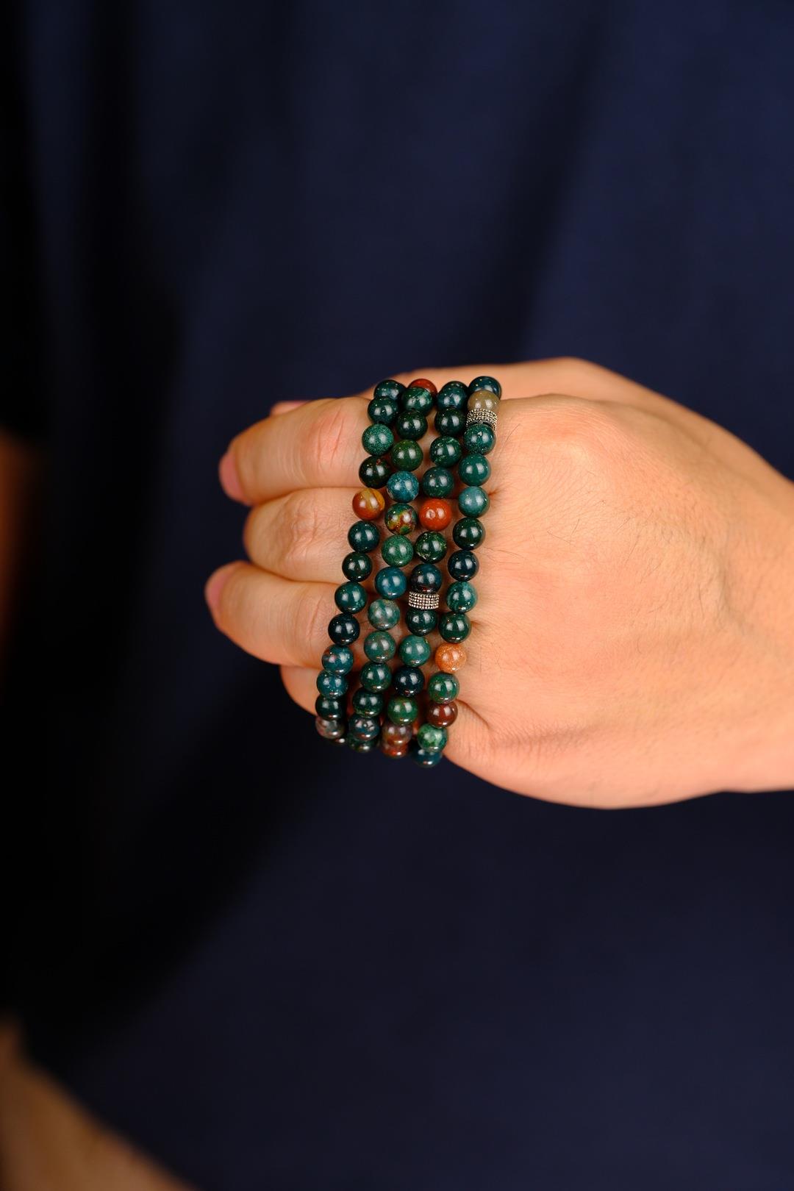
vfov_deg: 24.2
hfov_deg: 16.3
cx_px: 397
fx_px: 2779
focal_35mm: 84
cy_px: 596
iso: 320
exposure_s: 1/200
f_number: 2.8
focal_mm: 56
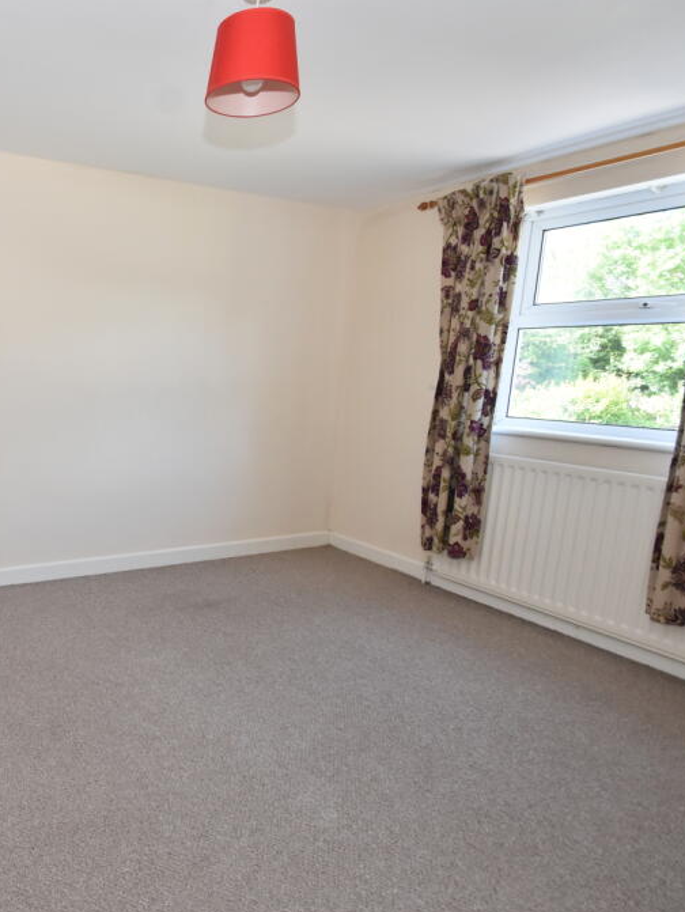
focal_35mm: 22
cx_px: 139
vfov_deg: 76.4
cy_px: 460
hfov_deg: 56.7
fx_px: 580
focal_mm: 10
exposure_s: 1/125
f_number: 5.6
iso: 800
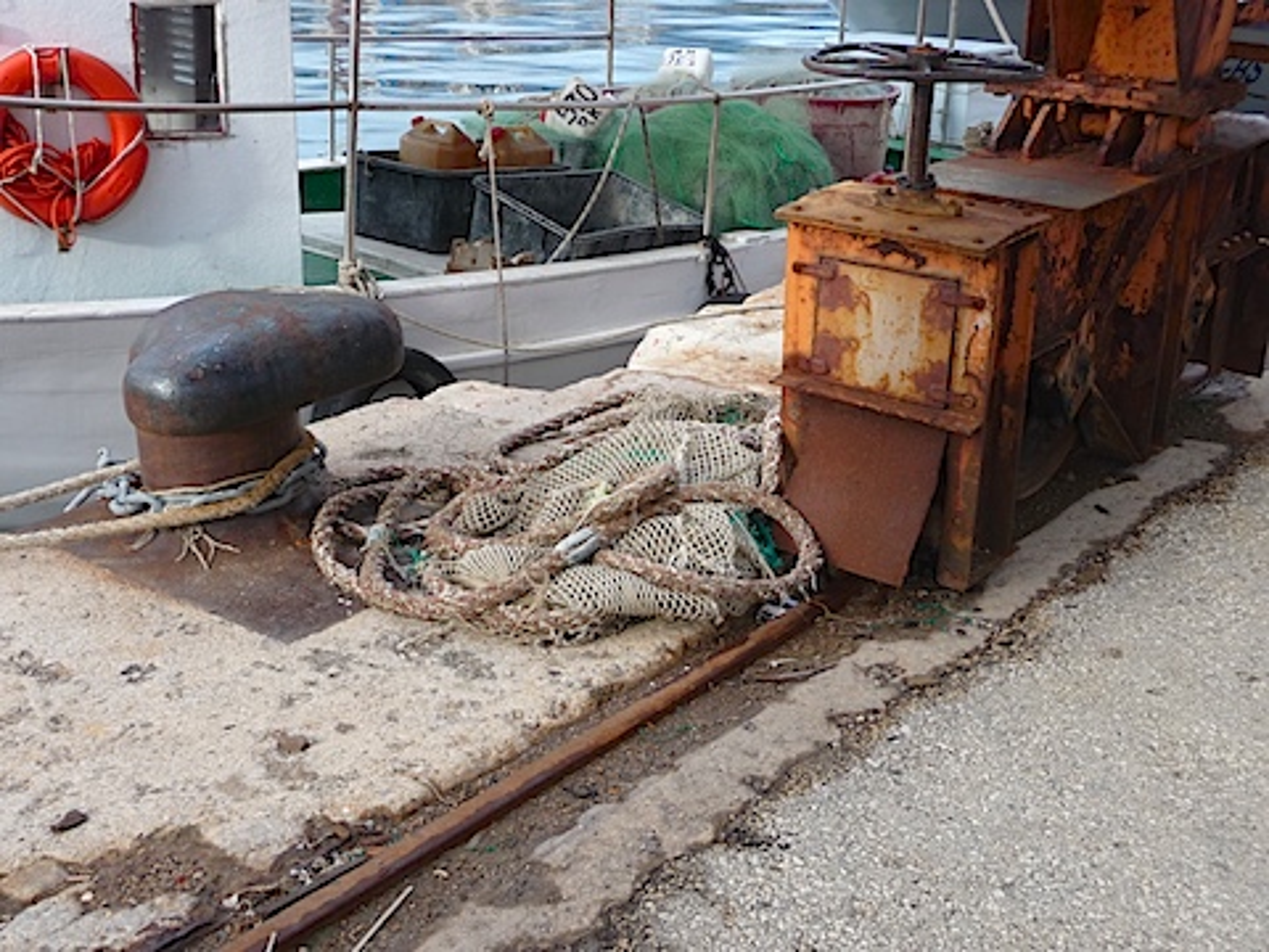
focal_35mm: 43
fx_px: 1576
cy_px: 476
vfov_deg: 33.6
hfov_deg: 43.9
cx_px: 634
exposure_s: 1/160
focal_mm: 7.1
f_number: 4
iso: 100
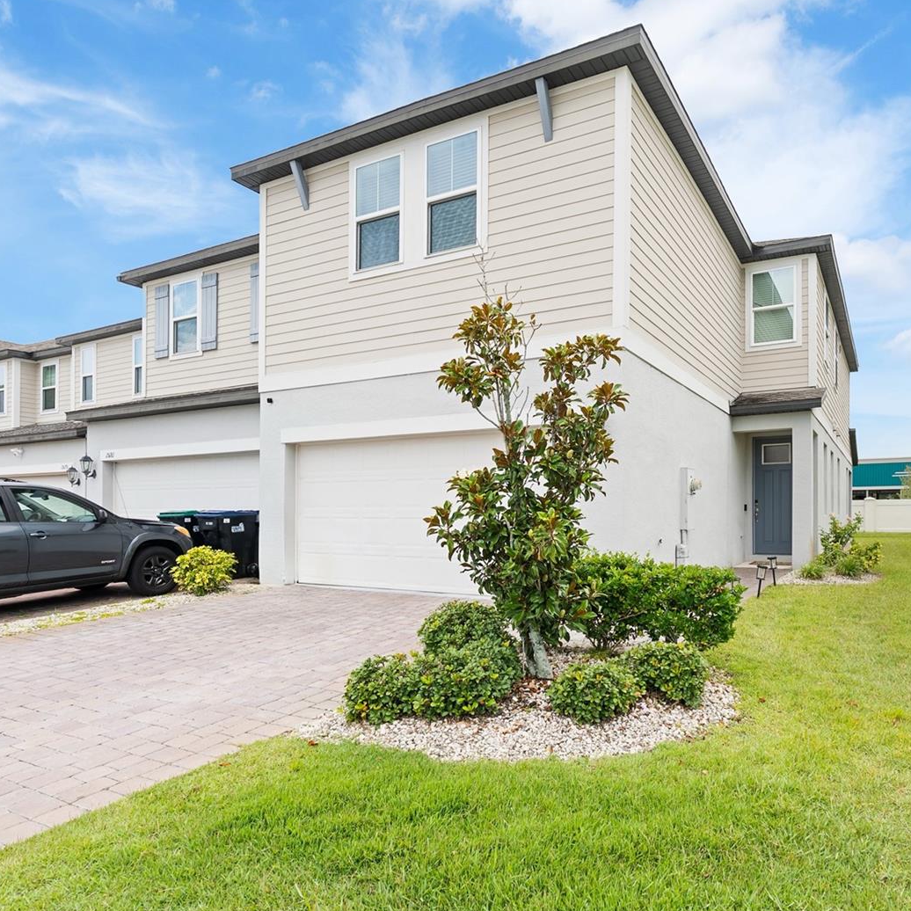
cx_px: 568
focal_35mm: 21
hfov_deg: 71.0
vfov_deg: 72.1
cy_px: 448
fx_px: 625
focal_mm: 16
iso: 100
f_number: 9
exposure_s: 1/30
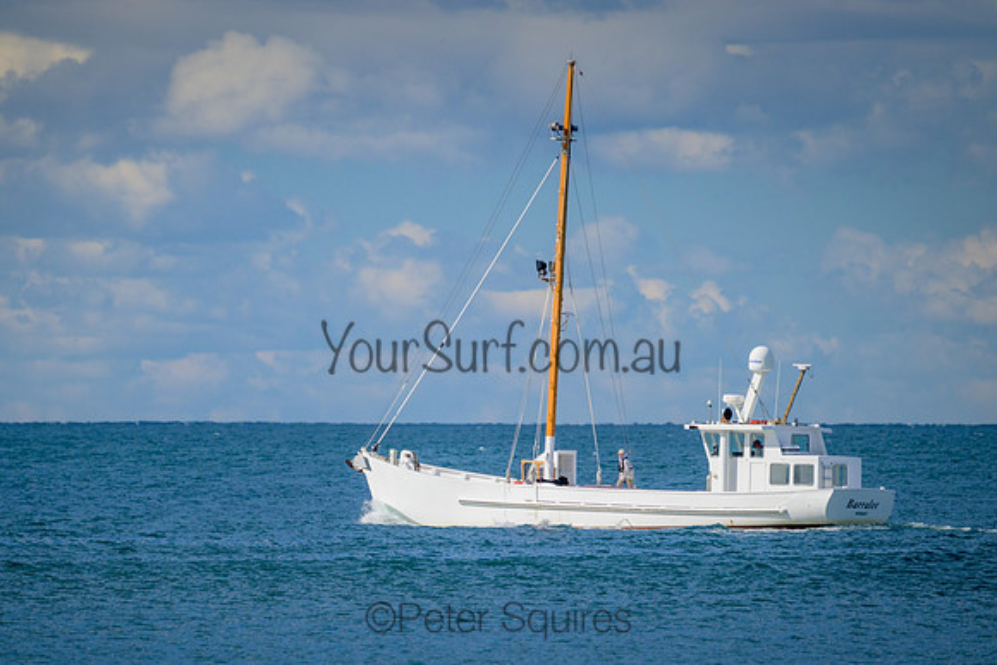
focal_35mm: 715
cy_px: 332
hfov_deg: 2.9
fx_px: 19799
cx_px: 498
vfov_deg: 1.9
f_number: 11
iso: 800
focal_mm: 700
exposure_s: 1/1000
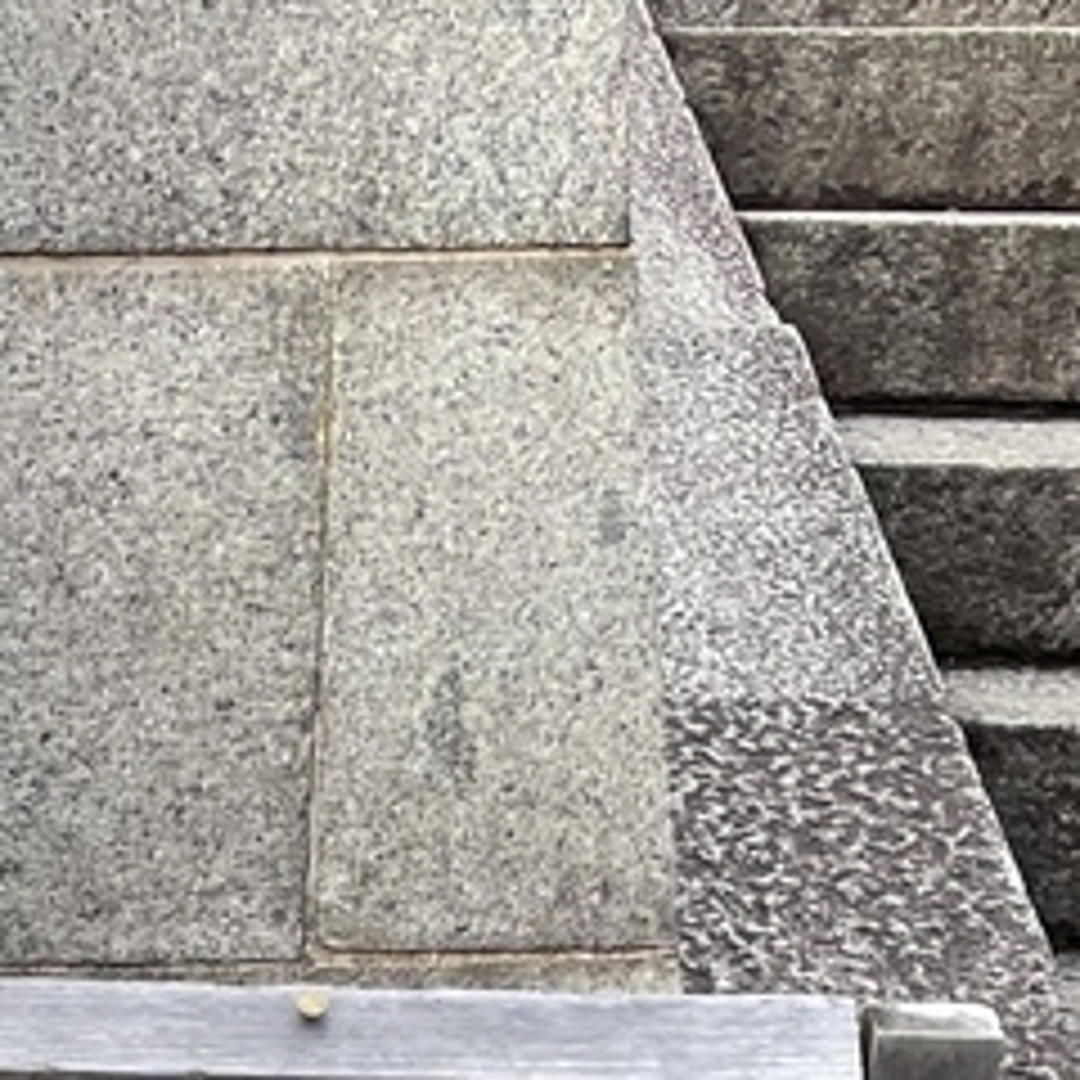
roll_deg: -2.5
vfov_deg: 12.7
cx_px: 58
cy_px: 2367
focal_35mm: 115
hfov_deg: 15.0
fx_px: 4059
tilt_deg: -23.3
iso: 32
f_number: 1.6
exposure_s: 1/578
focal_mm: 4.2
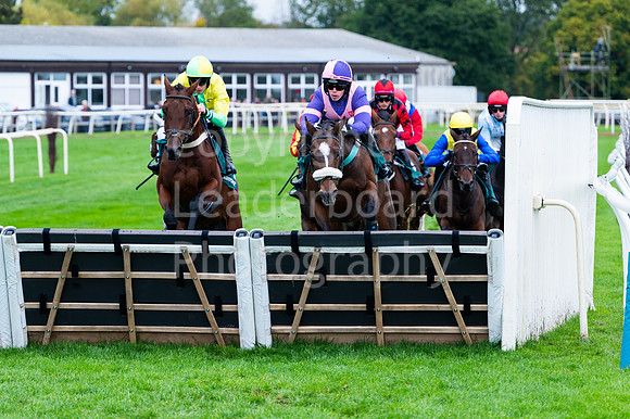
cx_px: 327
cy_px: 213
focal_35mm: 186
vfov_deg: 7.4
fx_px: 3250
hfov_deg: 11.1
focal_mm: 155
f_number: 4
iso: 1000
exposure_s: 1/1000
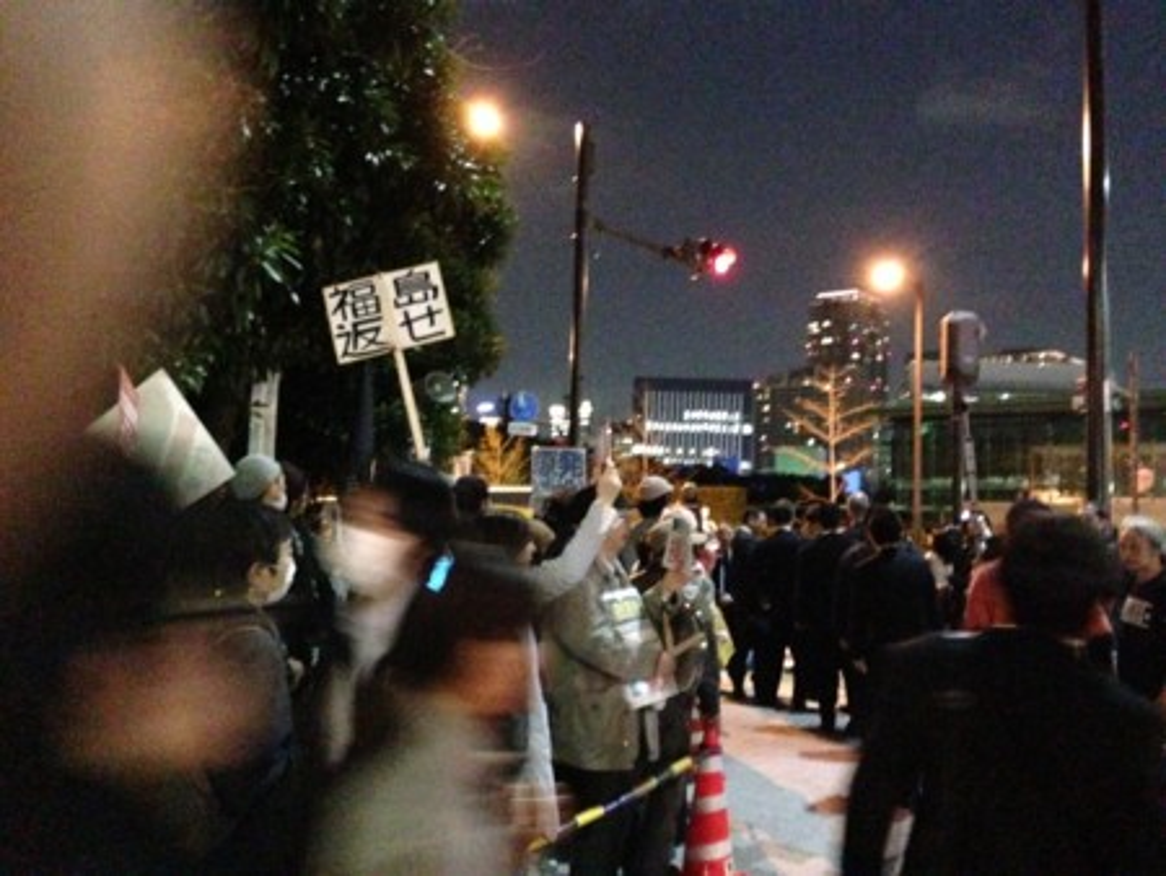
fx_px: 1112
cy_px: 438
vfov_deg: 43.0
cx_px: 583
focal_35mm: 33
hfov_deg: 55.3
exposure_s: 1/15
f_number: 2.4
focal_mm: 4.13
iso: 2500
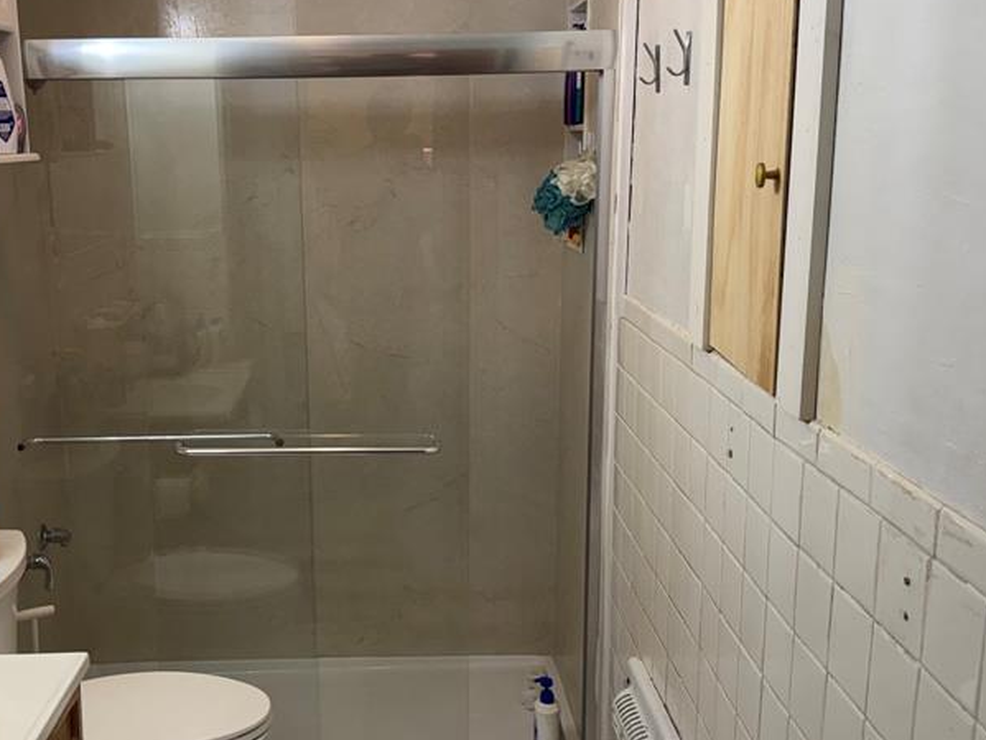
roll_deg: +1.1
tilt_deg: -12.8
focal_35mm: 41
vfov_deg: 35.2
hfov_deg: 45.5
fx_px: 1169
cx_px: 403
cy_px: 398
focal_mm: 6.76
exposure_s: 1/60
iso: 100
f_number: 1.78
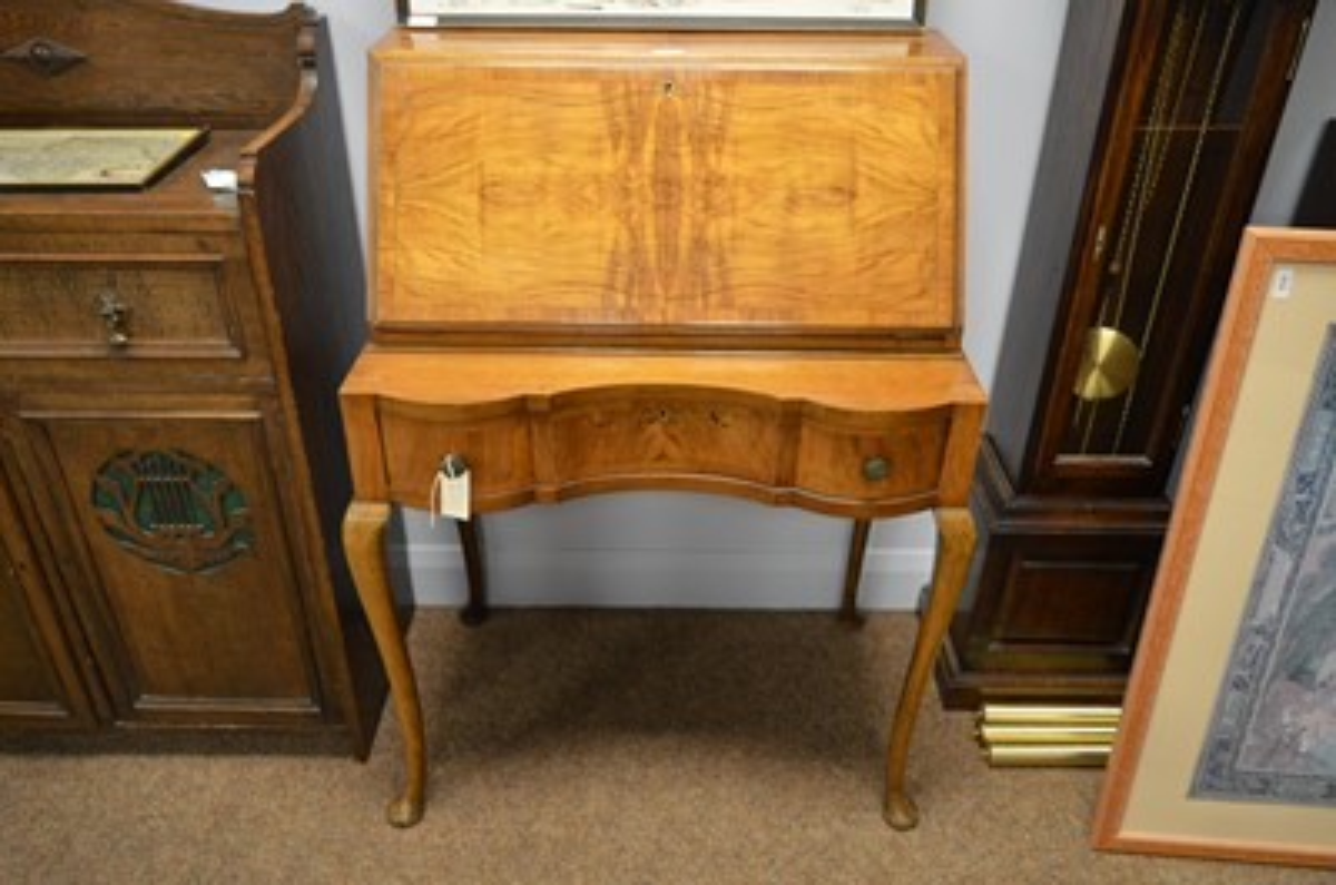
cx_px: 668
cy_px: 442
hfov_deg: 67.5
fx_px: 1000
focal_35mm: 27
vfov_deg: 47.7
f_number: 3.5
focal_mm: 18
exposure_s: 1/15
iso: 640
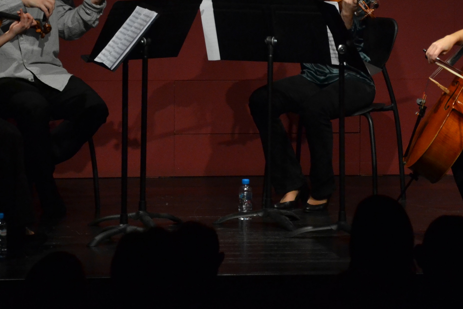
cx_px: 259
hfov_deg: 7.1
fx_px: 3754
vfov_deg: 4.7
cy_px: 71
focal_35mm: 292
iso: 1600
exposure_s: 1/100
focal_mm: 105
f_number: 5.6
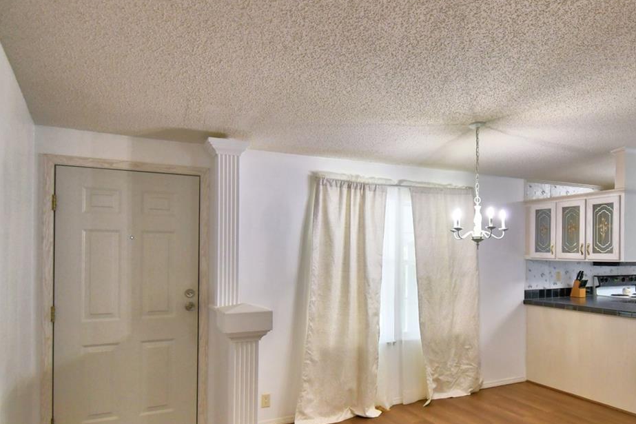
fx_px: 459
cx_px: 418
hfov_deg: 67.7
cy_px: 249
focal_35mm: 26
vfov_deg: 49.3
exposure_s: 1/40
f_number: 4.5
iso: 400
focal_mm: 10
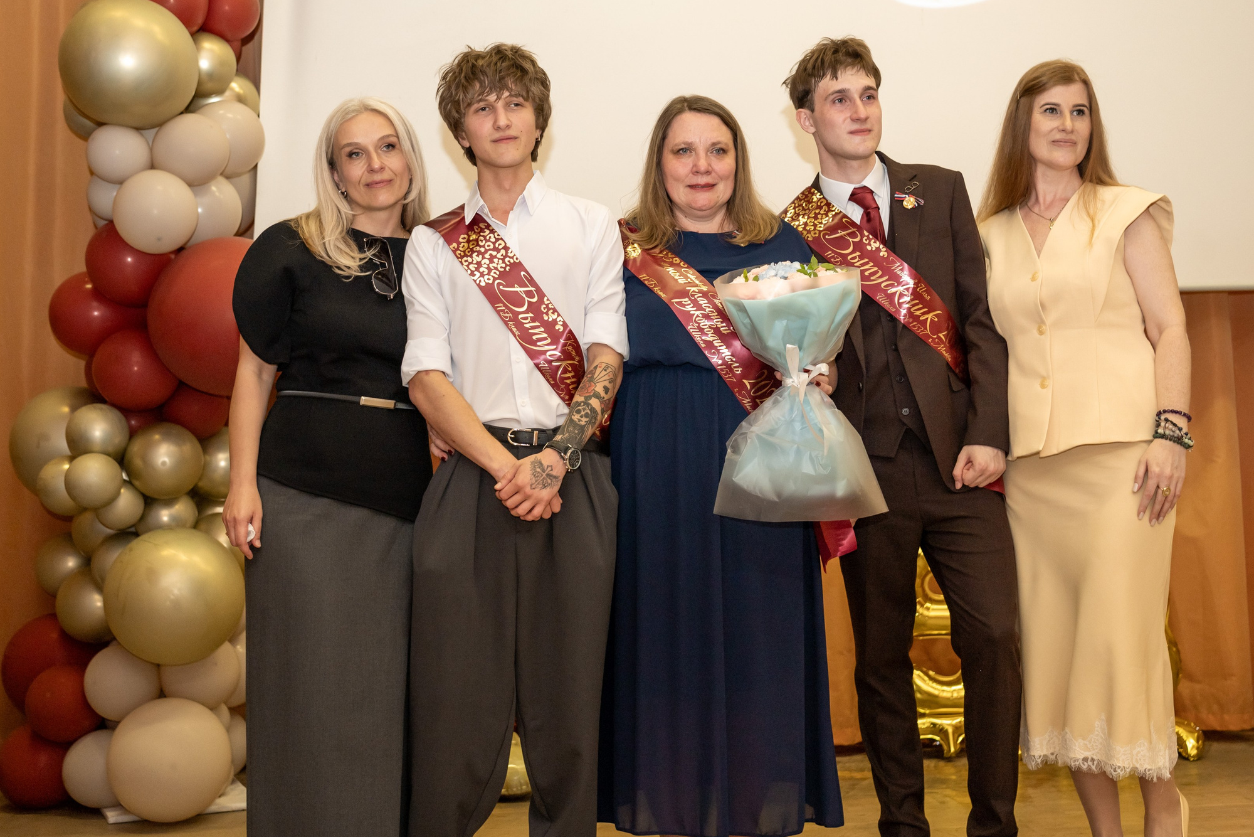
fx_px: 1707
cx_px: 661
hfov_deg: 40.3
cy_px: 334
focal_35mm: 49
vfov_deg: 27.5
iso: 500
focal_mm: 38
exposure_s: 1/200
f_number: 2.8
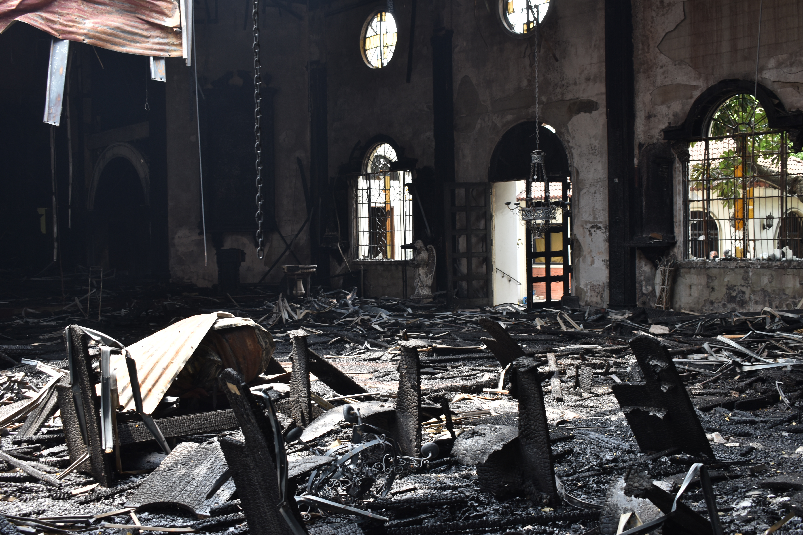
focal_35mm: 44
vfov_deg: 30.8
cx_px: 402
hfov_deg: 45.0
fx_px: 970
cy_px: 268
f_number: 6.3
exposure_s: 1/50
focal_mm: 29
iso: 110
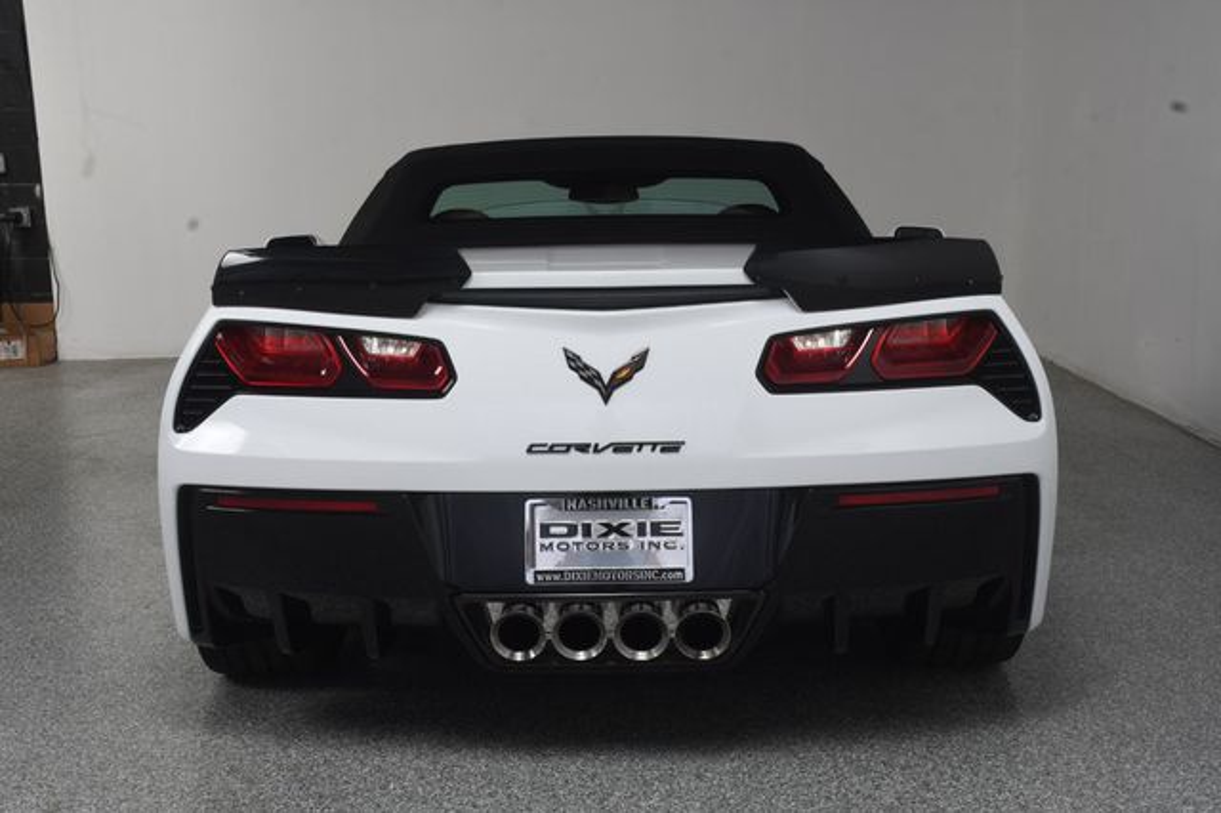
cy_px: 406
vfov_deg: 28.0
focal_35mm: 48
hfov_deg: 41.1
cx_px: 610
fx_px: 1627
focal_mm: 32
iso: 100
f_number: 13
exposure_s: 1/160
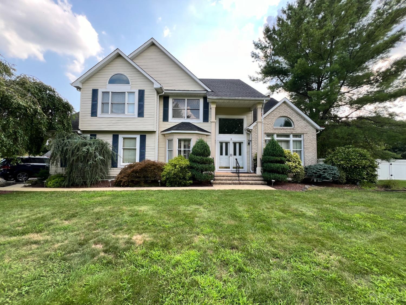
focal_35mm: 13
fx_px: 152
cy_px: 152
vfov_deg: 89.9
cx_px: 203
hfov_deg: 106.2
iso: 32
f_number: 1.8
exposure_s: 1/224
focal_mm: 1.57
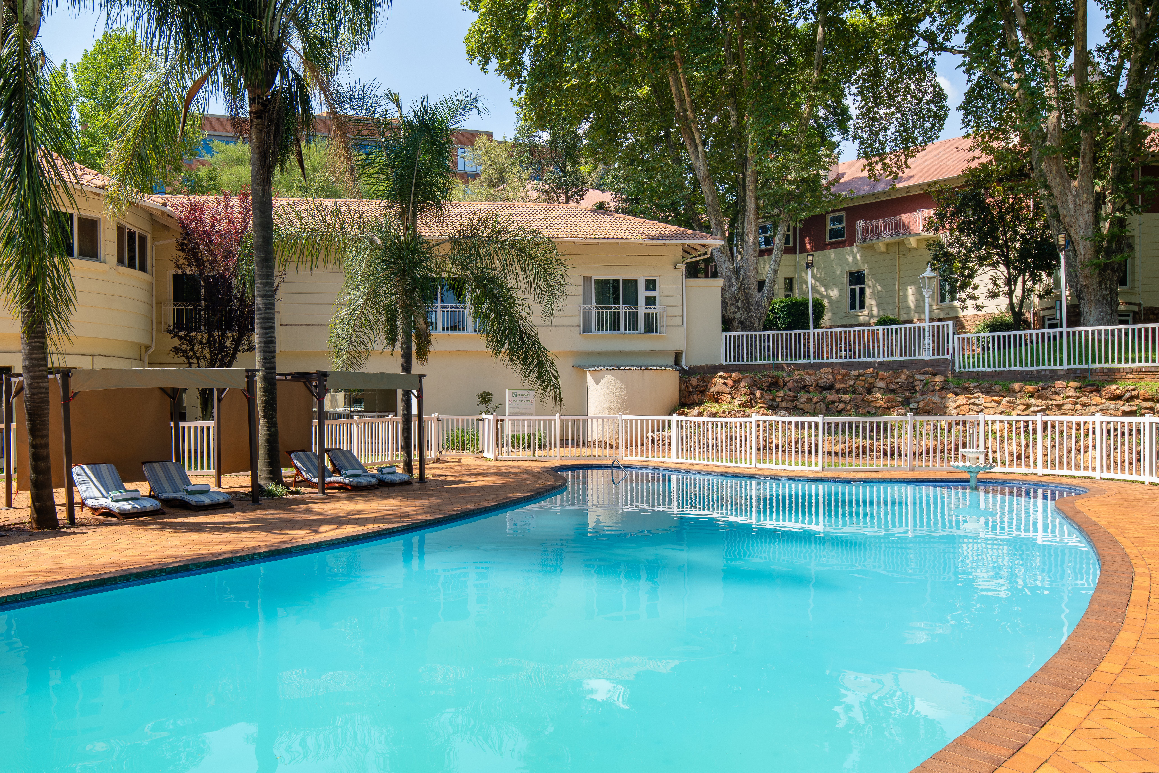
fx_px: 612
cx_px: 580
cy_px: 386
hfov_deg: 86.9
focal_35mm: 19
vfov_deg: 64.6
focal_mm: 19
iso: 40
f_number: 8
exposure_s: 1/50
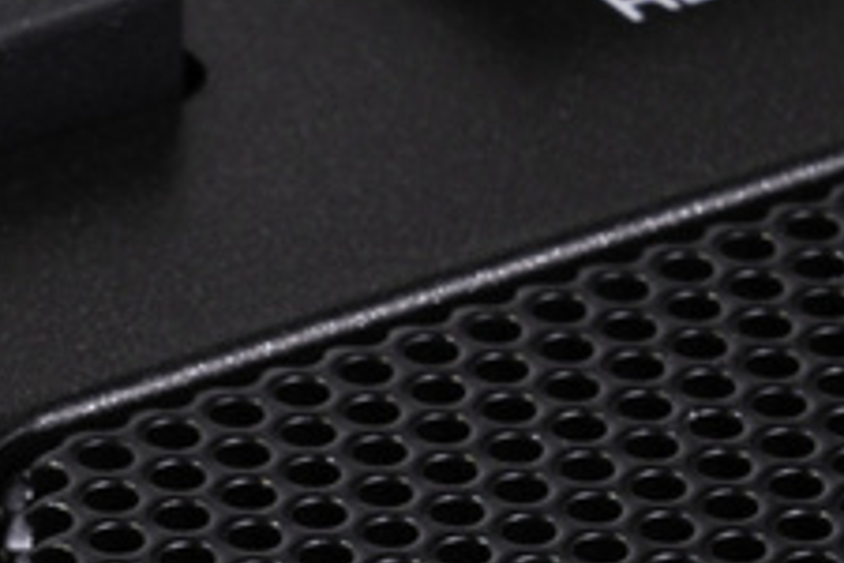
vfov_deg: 2.4
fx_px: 13128
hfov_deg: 3.6
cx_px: -863
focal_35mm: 560
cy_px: 1085
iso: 320
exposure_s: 1/6
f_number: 22
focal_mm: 105
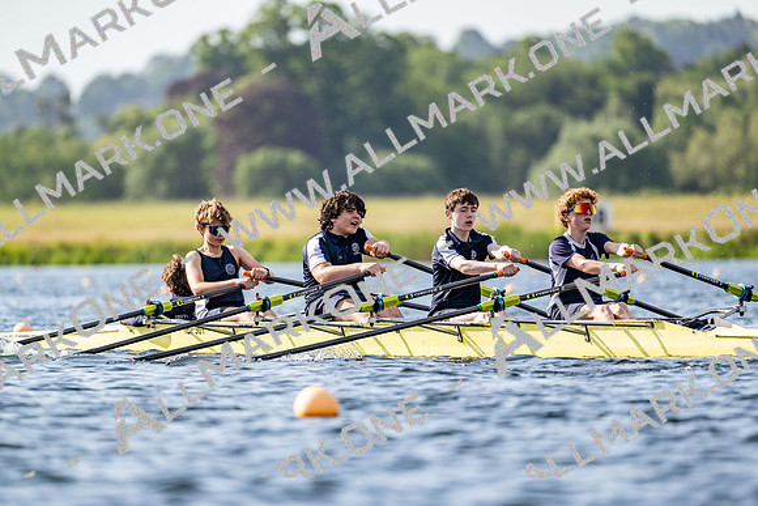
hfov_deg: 5.2
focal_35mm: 400
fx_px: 8424
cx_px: 379
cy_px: 253
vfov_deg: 3.4
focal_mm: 400
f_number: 4.5
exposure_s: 1/2500
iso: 450
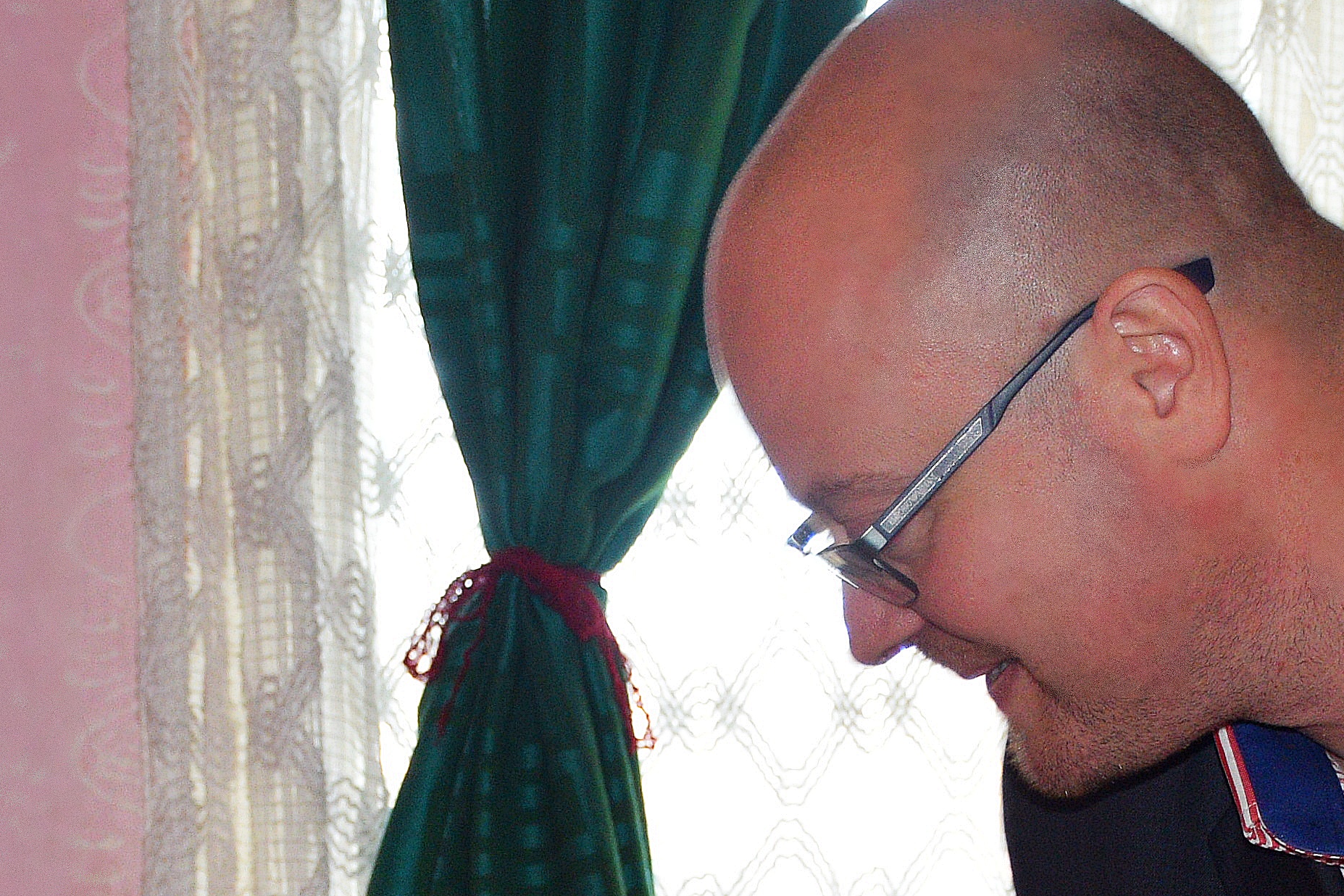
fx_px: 6158
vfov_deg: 8.2
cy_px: 1266
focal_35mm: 165
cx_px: 955
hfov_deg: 12.4
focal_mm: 34
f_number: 4.2
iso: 800
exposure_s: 1/60
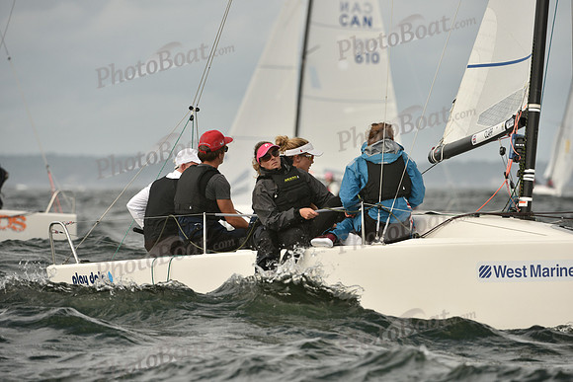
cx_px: 286
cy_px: 191
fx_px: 5253
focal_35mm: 330
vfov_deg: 4.2
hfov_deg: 6.2
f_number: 7.1
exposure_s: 1/1600
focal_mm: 330
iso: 320
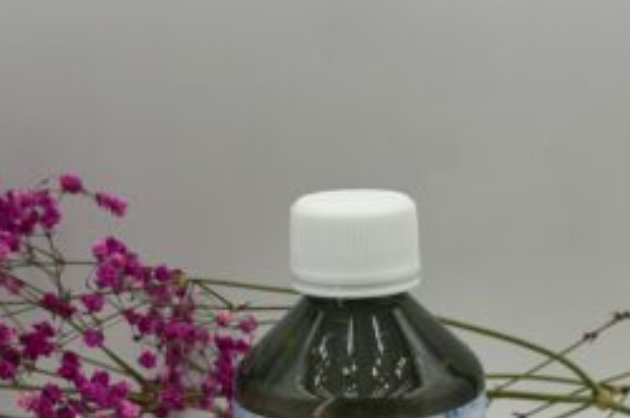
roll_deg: +0.3
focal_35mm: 80
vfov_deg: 16.6
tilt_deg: -16.6
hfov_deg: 25.4
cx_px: 343
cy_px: 428
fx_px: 1398
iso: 64
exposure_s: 1/3891
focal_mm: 6.76
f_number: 1.78
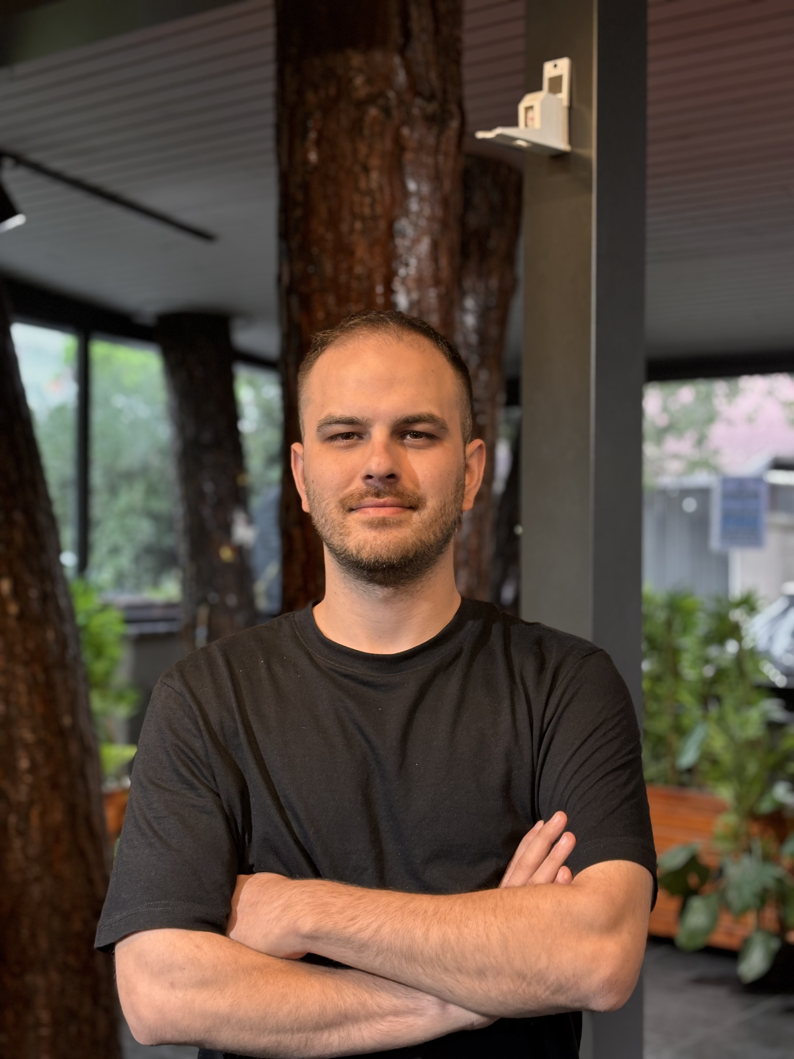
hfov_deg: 28.0
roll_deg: -0.5
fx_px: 1590
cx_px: 397
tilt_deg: -1.0
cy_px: 530
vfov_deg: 36.8
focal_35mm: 52
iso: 100
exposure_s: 1/50
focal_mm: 5.96
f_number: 1.6
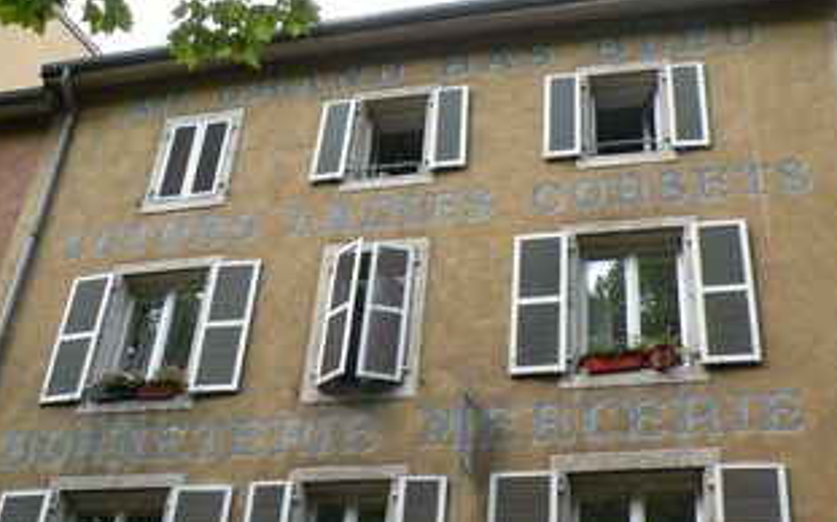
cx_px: 444
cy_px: 386
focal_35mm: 47
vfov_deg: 27.0
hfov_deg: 42.6
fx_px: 1072
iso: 64
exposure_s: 1/128
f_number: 4
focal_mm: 4.7
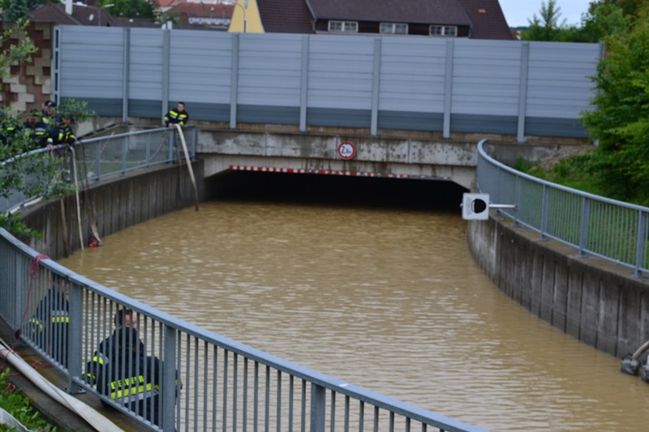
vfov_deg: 18.9
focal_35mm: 72
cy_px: 216
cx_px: 324
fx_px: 1298
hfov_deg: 28.1
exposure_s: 1/60
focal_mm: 48
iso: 400
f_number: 8
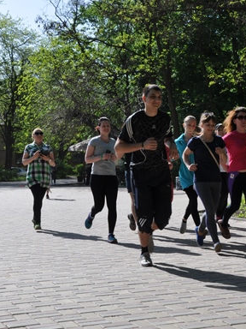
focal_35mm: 79
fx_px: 746
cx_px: 159
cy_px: 164
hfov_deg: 18.7
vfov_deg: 24.8
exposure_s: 1/160
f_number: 13
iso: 200
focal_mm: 35
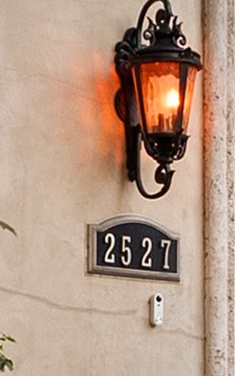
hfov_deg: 5.2
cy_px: 602
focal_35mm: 253
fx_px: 2590
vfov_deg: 8.1
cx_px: 253
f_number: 8
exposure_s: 1/1.67
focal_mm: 23
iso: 1000
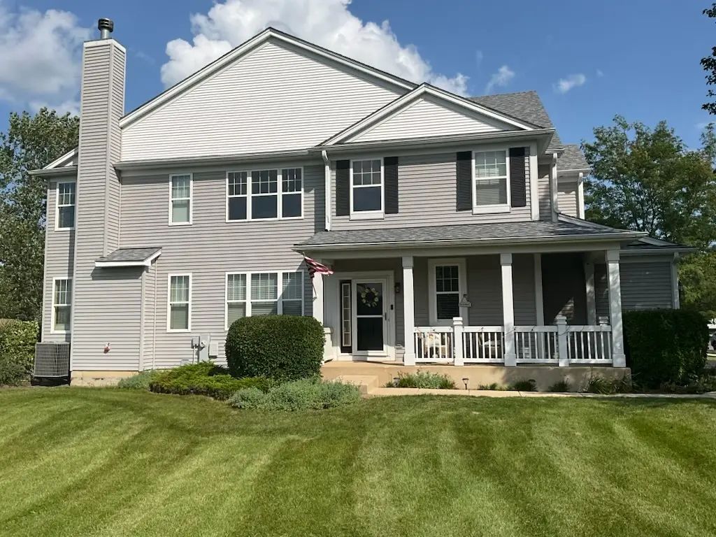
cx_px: 358
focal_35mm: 29
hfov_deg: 61.7
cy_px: 268
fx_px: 600
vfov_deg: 48.2
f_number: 1.8
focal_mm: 3
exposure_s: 1/2959
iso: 25
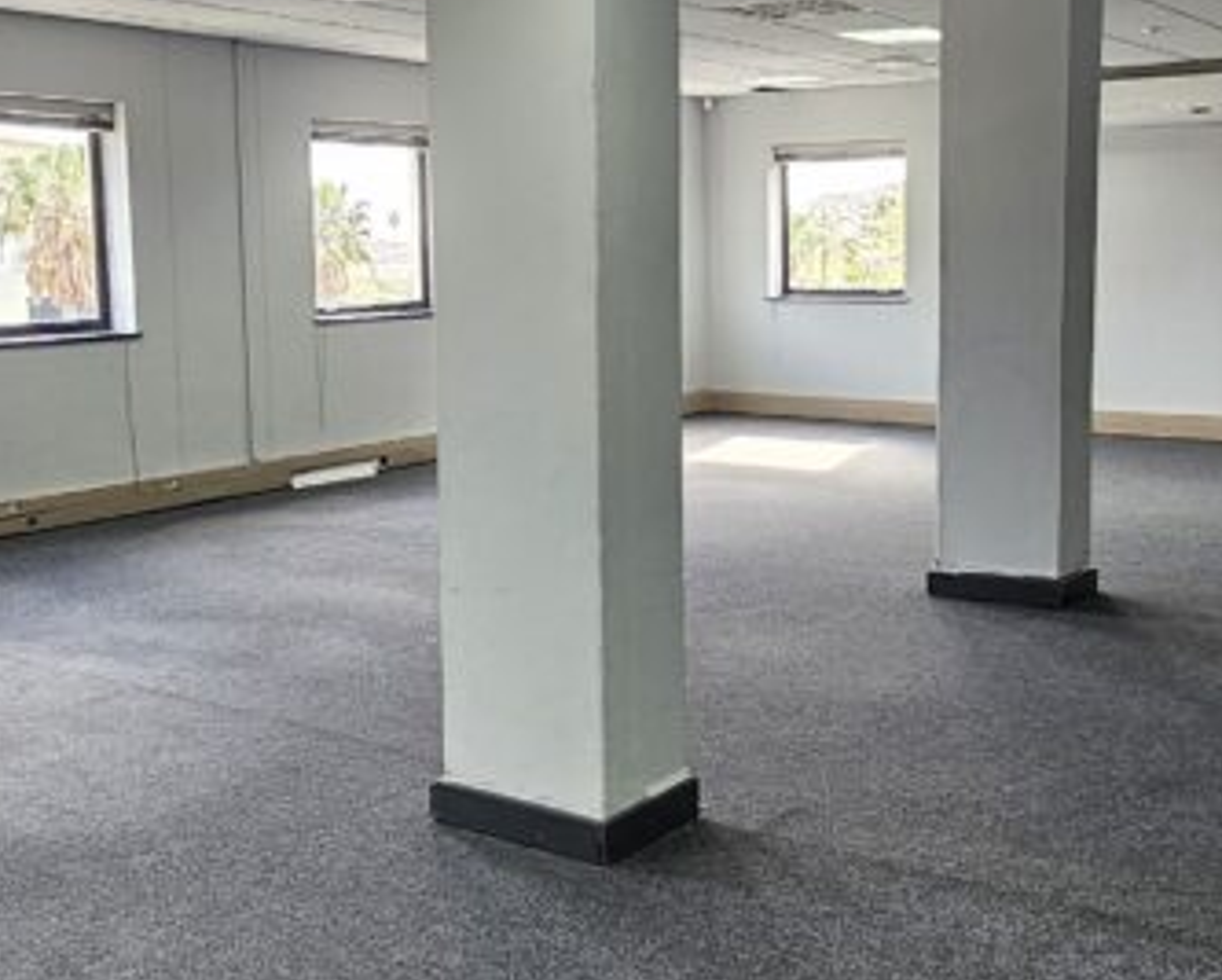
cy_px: 411
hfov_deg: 46.7
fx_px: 1412
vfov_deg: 38.2
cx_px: 672
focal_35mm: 39
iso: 160
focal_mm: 2.2
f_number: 2.2
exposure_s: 1/100
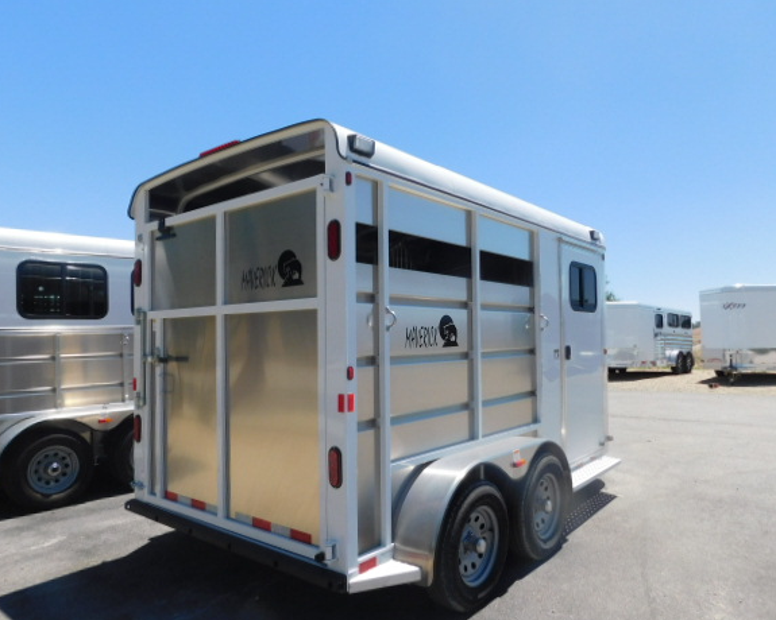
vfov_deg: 56.8
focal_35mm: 25
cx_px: 401
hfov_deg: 68.1
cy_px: 315
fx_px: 574
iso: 125
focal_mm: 4
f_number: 6
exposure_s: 1/500
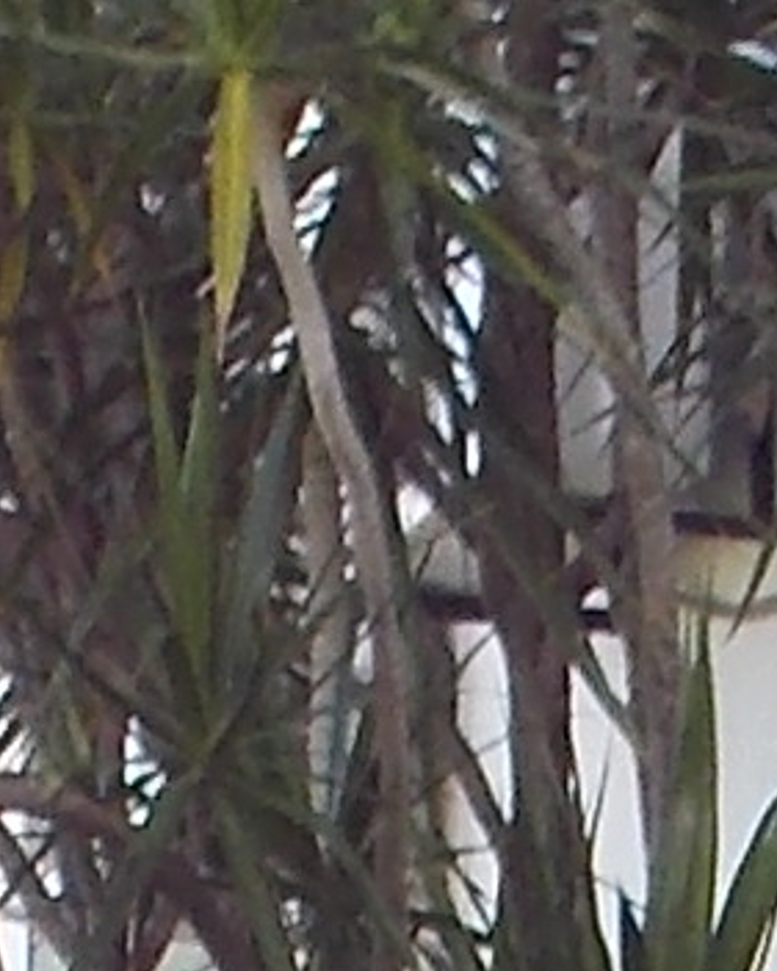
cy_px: 2537
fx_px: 8447
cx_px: 1062
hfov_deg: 5.2
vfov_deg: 6.2
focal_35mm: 294
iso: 80
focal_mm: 4.1
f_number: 3.3
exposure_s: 1/200
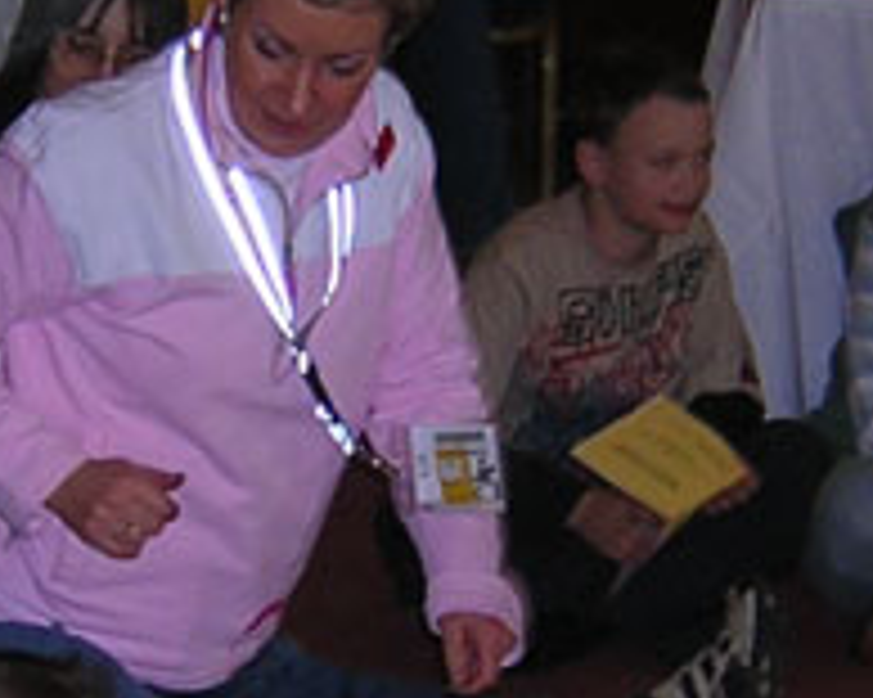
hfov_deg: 13.3
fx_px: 3745
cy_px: 288
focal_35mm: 145
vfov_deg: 10.6
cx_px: 369
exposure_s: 1/60.1
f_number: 2.6
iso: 150
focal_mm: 4.7
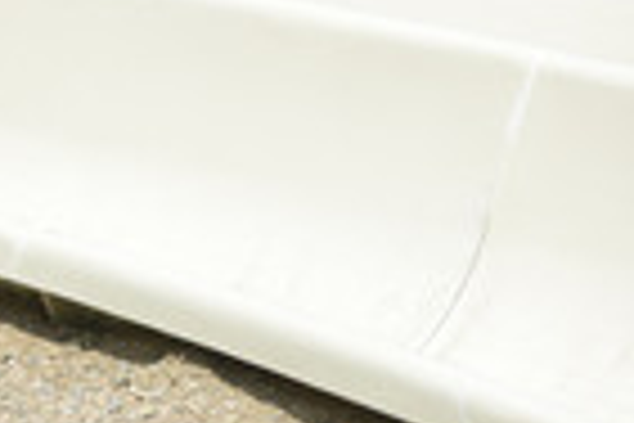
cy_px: 187
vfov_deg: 2.5
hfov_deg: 3.7
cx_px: -225
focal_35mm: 555
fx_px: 9773
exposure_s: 1/640
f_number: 6.3
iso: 200
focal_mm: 195
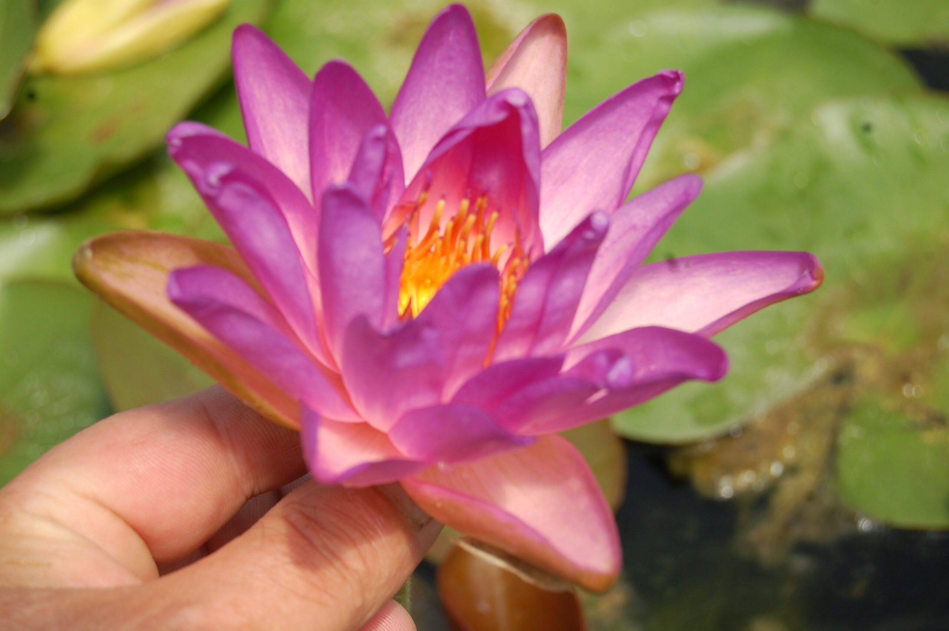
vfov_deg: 16.5
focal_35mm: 82
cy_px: 316
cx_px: 474
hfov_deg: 24.6
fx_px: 2173
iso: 200
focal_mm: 55
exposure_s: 1/320
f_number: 9
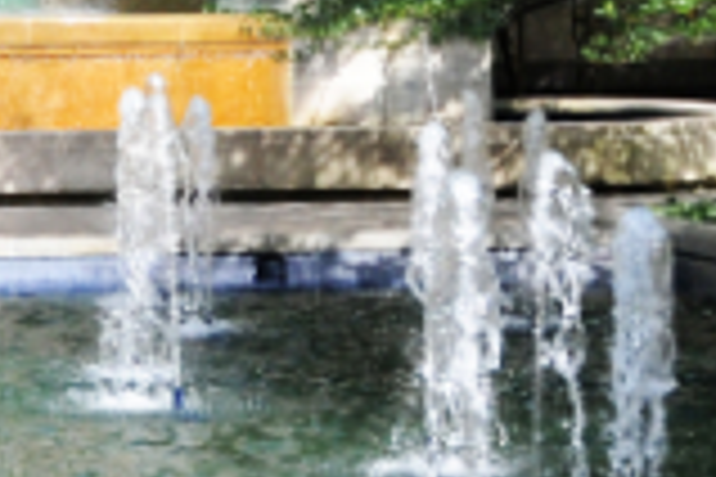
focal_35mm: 207
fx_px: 4117
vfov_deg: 6.6
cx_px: 5
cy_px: -126
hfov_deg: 9.9
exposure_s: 1/1000
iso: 500
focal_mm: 22
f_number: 6.3
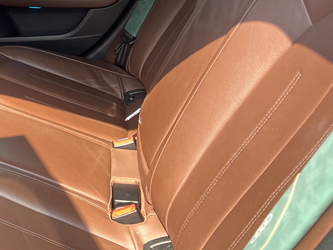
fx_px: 644
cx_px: -73
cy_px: -5
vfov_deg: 21.1
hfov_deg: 25.7
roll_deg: -1.7
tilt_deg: -13.2
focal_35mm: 67
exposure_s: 1/155
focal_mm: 5.7
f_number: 1.5
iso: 40
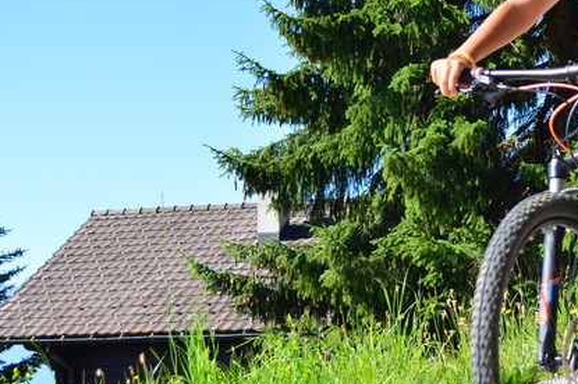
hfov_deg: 18.3
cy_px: 74
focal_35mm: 111
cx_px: 443
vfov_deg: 12.3
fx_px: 1781
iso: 360
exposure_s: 1/1000
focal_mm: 30
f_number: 4.5
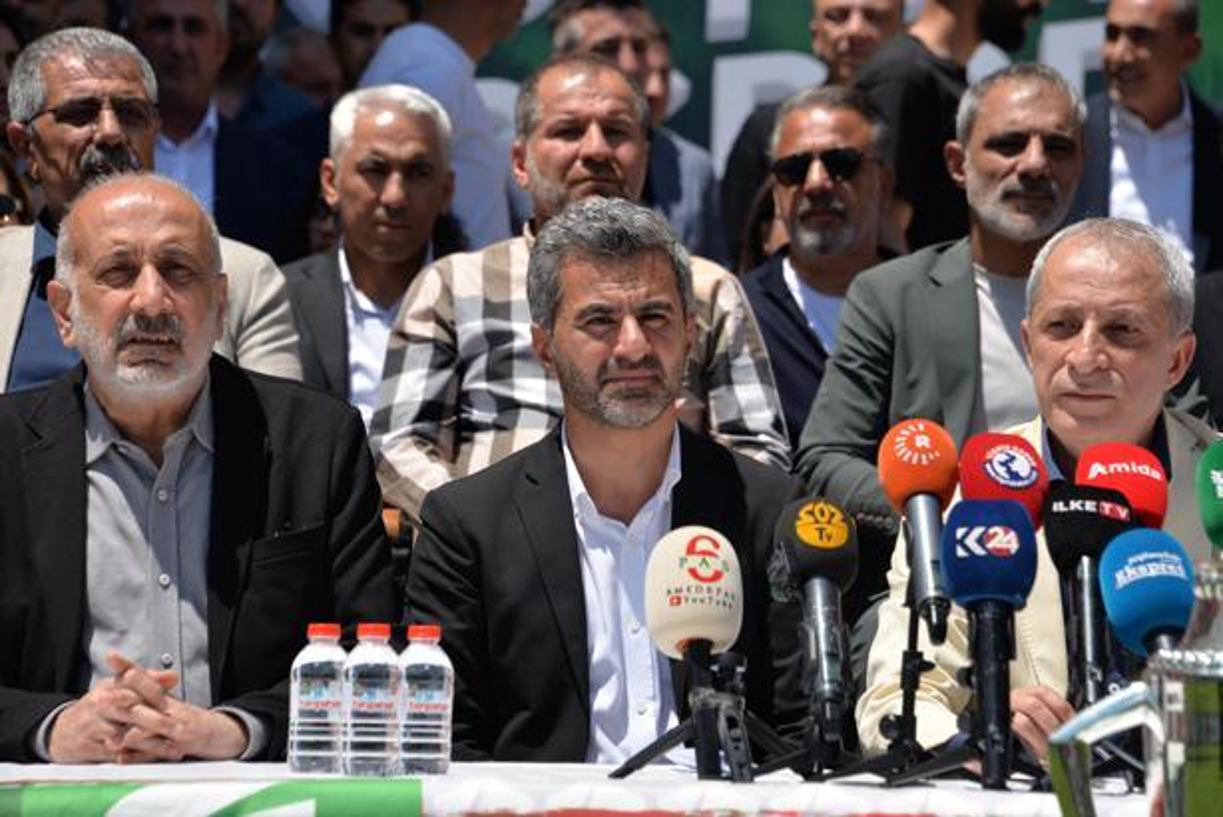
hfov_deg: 10.8
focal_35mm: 190
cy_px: 408
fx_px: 6457
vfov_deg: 7.2
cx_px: 612
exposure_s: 1/800
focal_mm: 190
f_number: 7.1
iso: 200
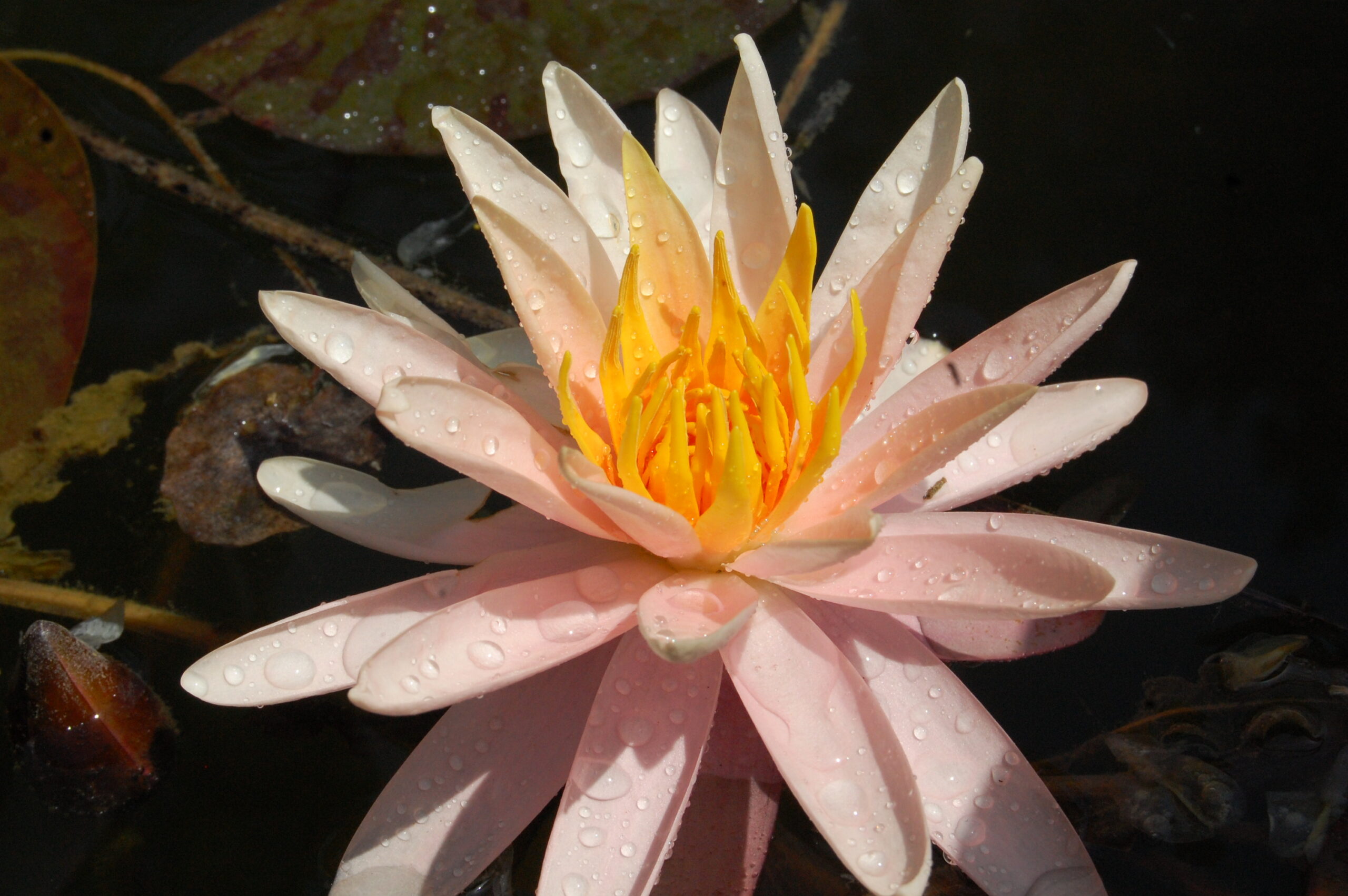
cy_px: 448
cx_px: 674
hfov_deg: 24.6
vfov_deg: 16.5
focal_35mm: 82
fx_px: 3086
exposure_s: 1/800
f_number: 18
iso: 800
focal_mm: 55
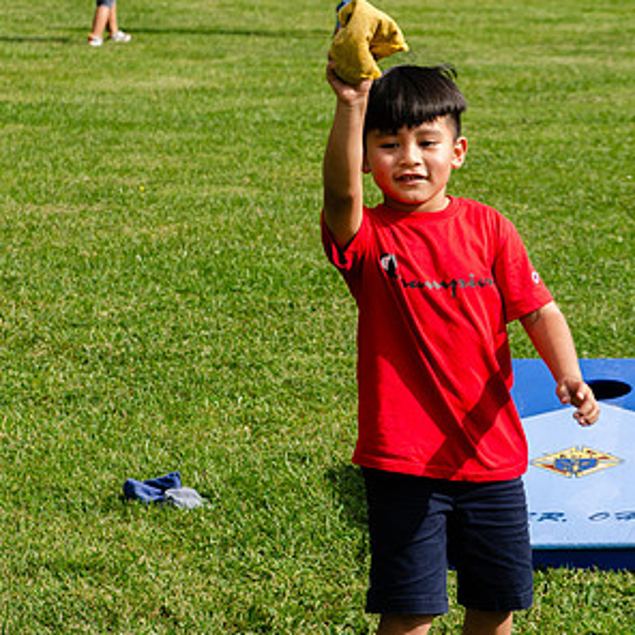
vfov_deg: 7.4
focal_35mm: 236
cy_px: 275
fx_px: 4898
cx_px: 318
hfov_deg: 7.4
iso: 100
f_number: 9
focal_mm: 122
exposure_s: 1/320
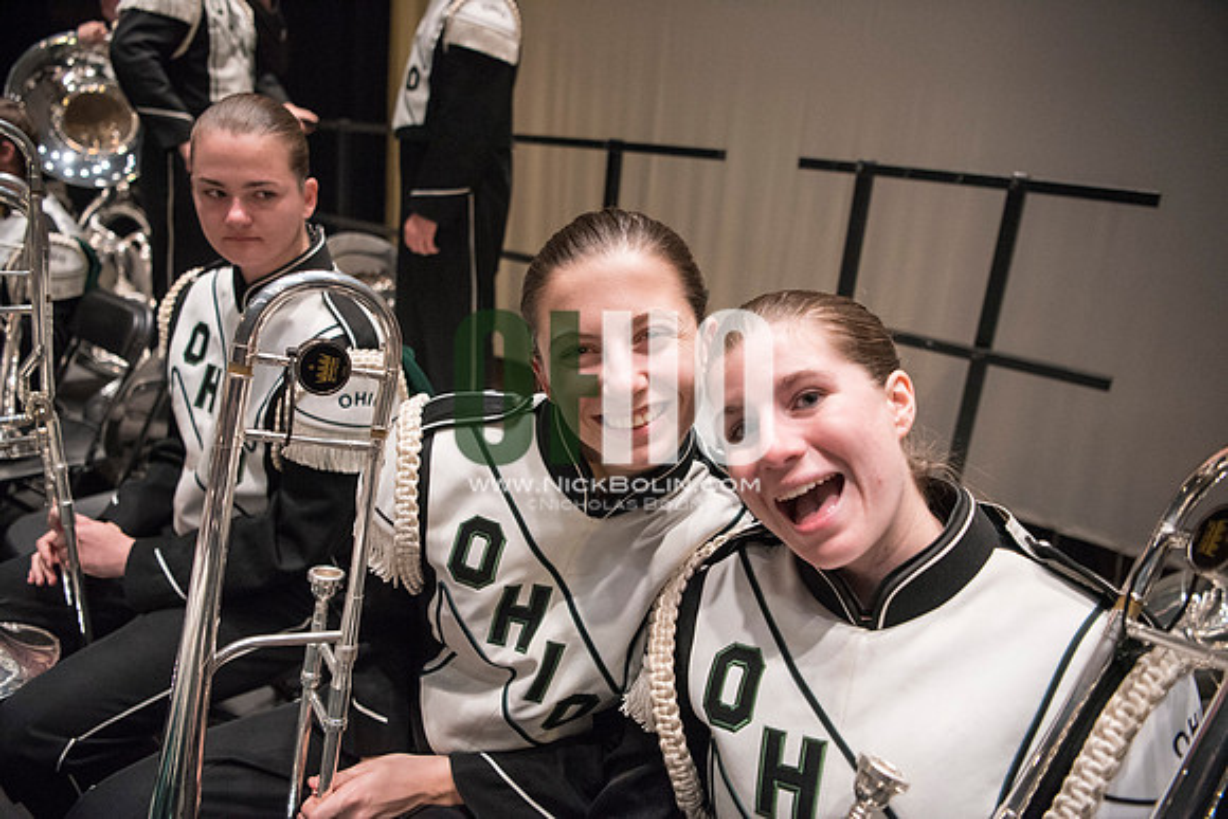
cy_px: 410
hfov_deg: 73.7
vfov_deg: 53.2
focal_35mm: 24
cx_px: 614
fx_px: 819
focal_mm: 24
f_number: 2.8
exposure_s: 1/400
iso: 4000
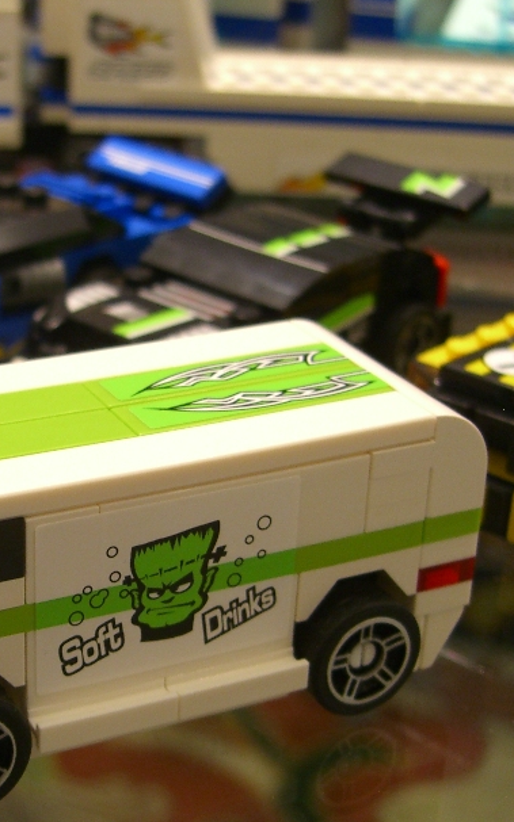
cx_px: 64
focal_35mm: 68
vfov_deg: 30.2
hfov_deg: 18.8
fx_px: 1525
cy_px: 475
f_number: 2.8
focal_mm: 7.9
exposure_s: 1/8
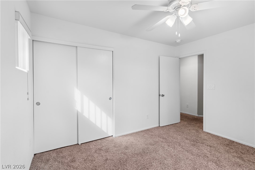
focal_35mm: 17
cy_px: 85
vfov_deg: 70.4
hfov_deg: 93.3
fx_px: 120
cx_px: 128
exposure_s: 1/30
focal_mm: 17
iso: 400
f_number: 8
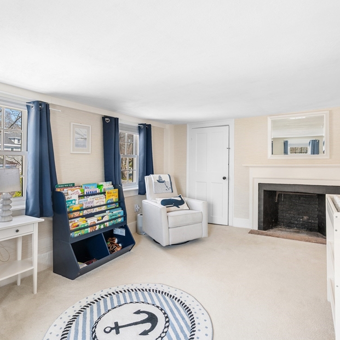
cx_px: 174
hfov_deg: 74.8
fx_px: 222
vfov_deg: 74.8
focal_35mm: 20
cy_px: 165
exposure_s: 1/4
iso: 400
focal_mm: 15
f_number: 8
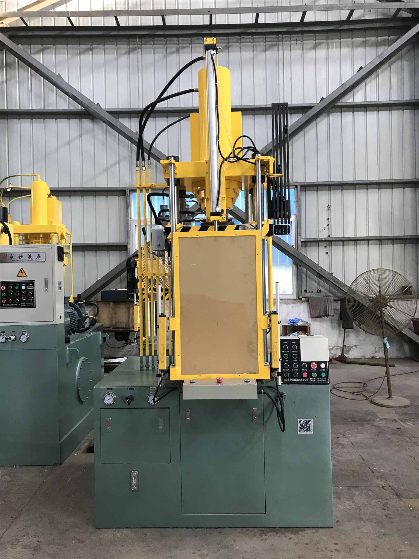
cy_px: 280
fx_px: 452
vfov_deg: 63.4
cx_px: 210
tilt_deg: -0.4
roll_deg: +1.1
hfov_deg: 49.7
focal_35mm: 28
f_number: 1.8
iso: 50
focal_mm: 3.99
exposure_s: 1/17
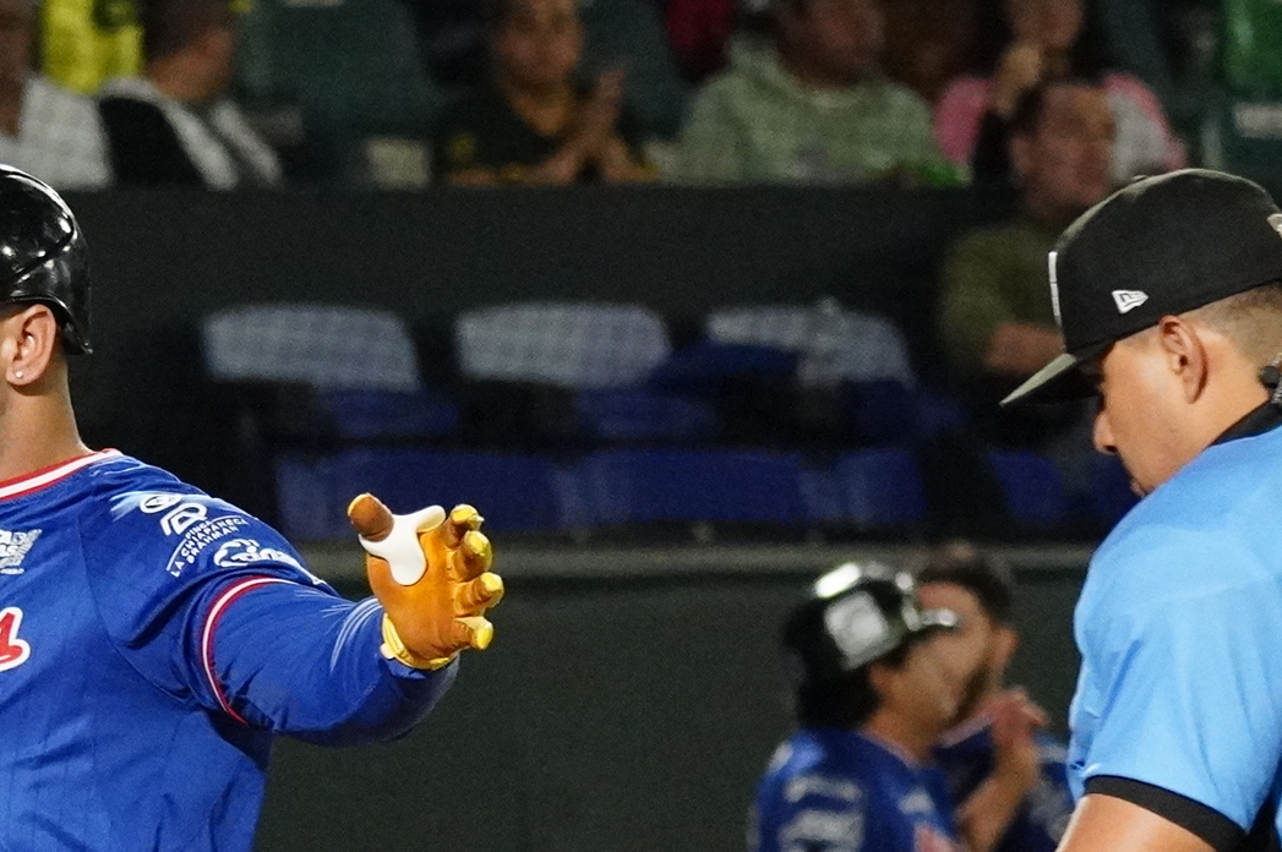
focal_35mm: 748
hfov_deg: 2.8
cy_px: 738
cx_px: -10
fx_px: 26602
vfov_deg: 1.8
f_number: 5
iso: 6400
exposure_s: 1/640
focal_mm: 173.5
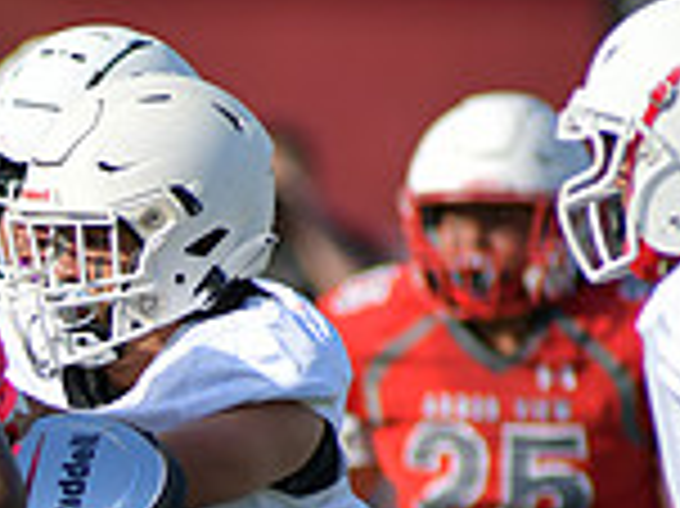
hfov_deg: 1.8
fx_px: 21788
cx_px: -293
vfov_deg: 1.3
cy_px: 717
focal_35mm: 1110
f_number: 3.5
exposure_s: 1/2000
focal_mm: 300
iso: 125
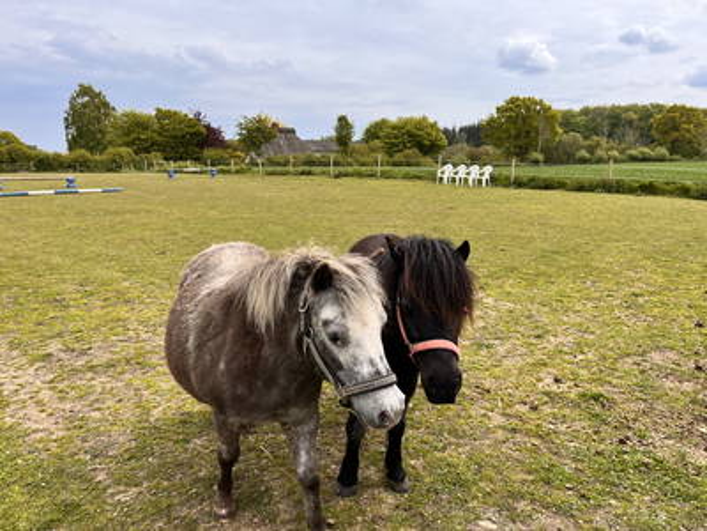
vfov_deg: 53.1
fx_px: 531
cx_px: 354
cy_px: 266
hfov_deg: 67.3
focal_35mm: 26
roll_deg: -0.4
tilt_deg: -12.7
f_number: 1.6
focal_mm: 5.1
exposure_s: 1/3215
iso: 50
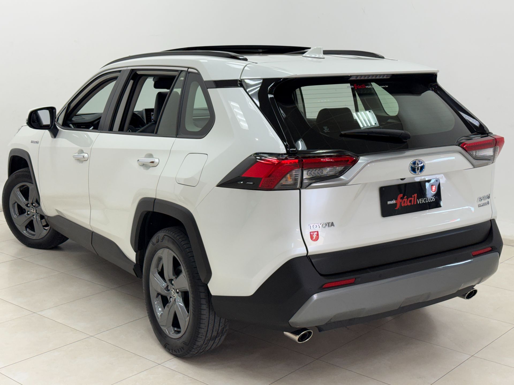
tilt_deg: -10.8
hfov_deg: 39.7
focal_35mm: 48
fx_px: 713
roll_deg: +0.5
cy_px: 192
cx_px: 257
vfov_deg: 30.3
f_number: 1.78
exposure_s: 1/122
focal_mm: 6.76
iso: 64
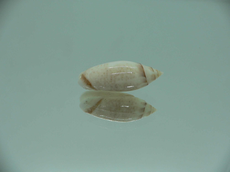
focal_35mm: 35
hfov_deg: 52.6
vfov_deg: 40.7
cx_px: 115
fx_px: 233
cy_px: 86
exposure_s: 1/80
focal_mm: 4.6
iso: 80
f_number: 2.8
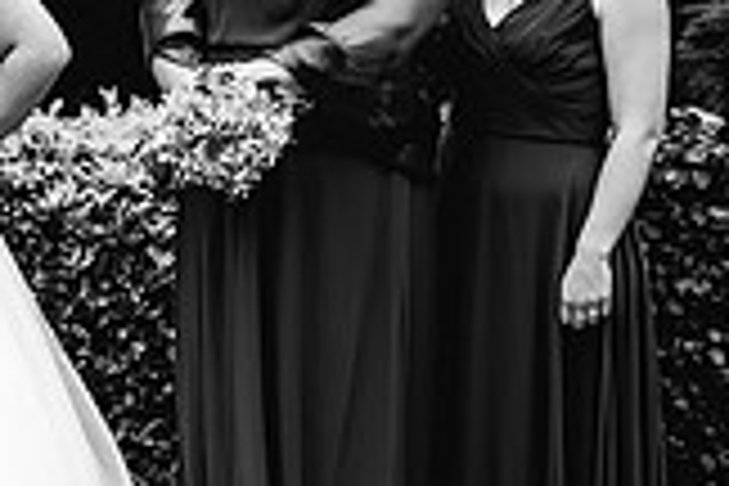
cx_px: -342
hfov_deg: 15.2
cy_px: 223
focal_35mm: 125
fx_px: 2531
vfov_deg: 11.0
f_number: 4
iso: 160
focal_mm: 35
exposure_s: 1/500
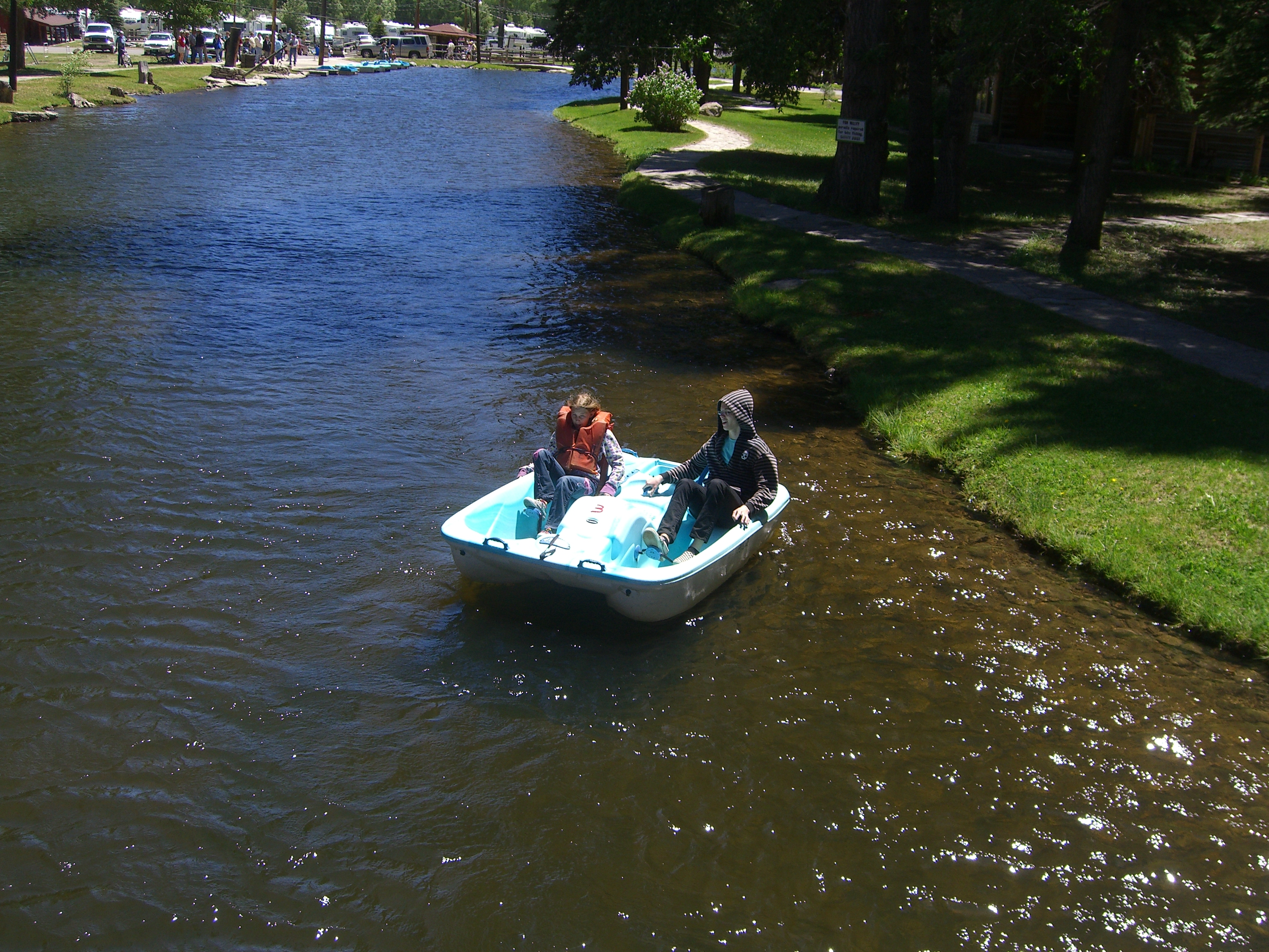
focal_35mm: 38
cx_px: 634
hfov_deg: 49.0
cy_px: 476
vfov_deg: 37.7
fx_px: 1393
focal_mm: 7.9
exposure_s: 1/400
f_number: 4
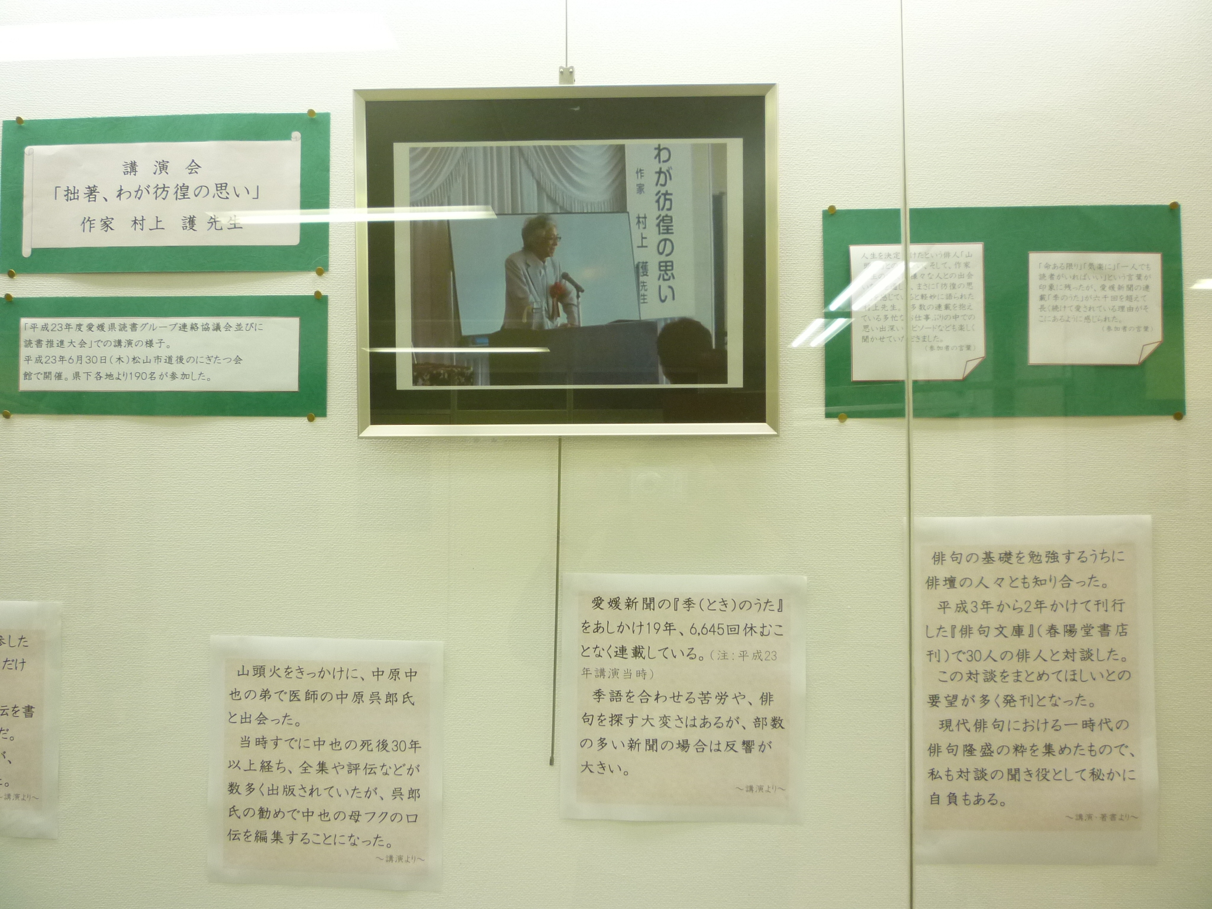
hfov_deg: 61.7
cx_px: 606
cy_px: 454
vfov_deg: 48.2
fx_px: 1015
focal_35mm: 29
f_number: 3.3
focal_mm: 5.2
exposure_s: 1/30
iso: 200
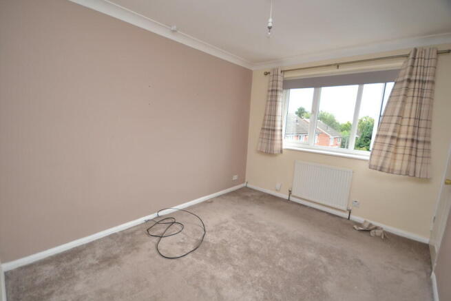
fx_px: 188
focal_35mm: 15
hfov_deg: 100.4
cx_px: 226
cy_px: 150
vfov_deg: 77.4
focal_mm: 10
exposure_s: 1/125
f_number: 5.6
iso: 400
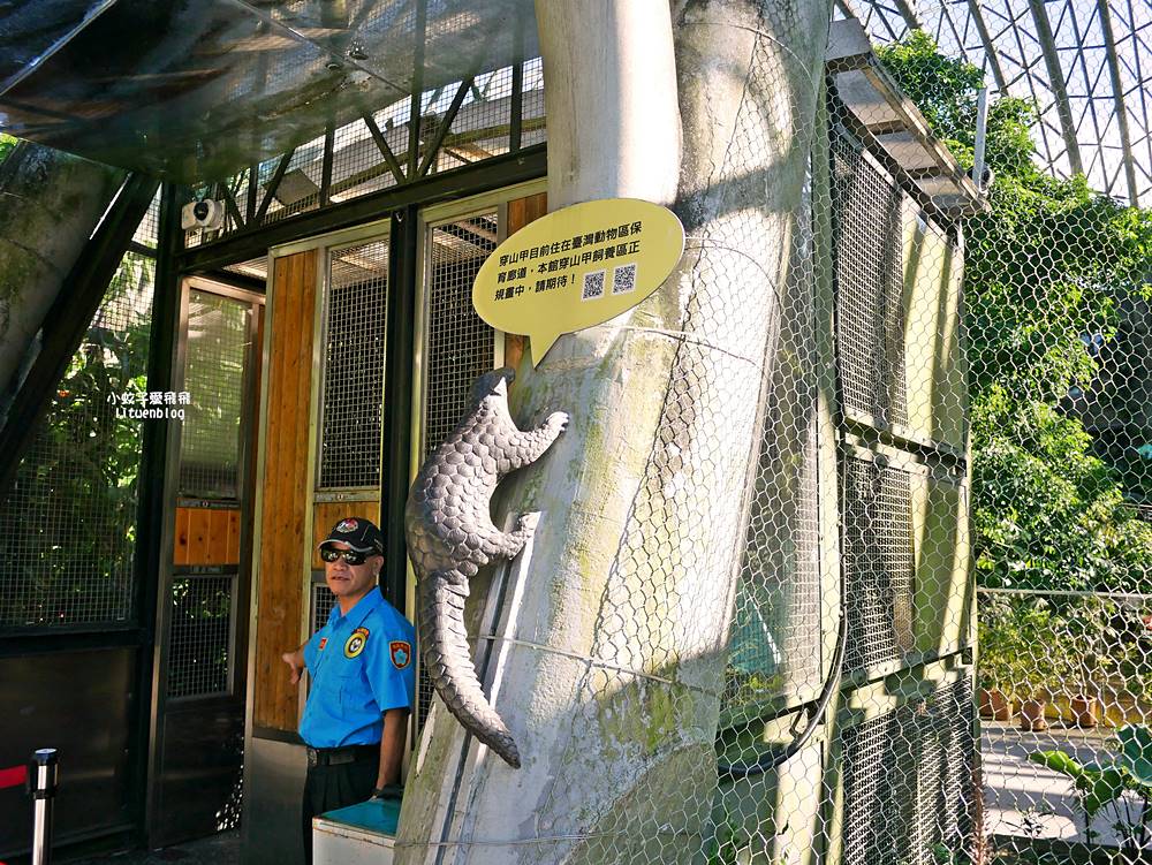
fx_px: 932
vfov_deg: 49.8
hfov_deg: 63.4
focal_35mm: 28
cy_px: 432
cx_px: 576
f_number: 3.2
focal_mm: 14
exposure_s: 1/640
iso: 200
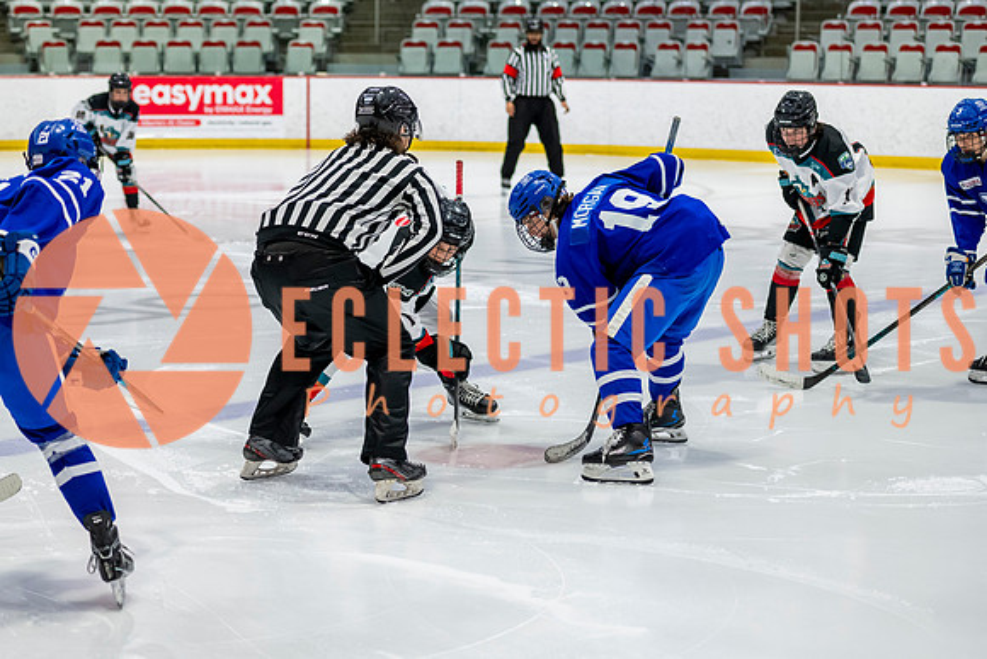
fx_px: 2536
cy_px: 305
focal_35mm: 92
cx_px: 408
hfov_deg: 22.0
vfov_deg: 14.8
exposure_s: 1/800
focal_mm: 70
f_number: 3.2
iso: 1600
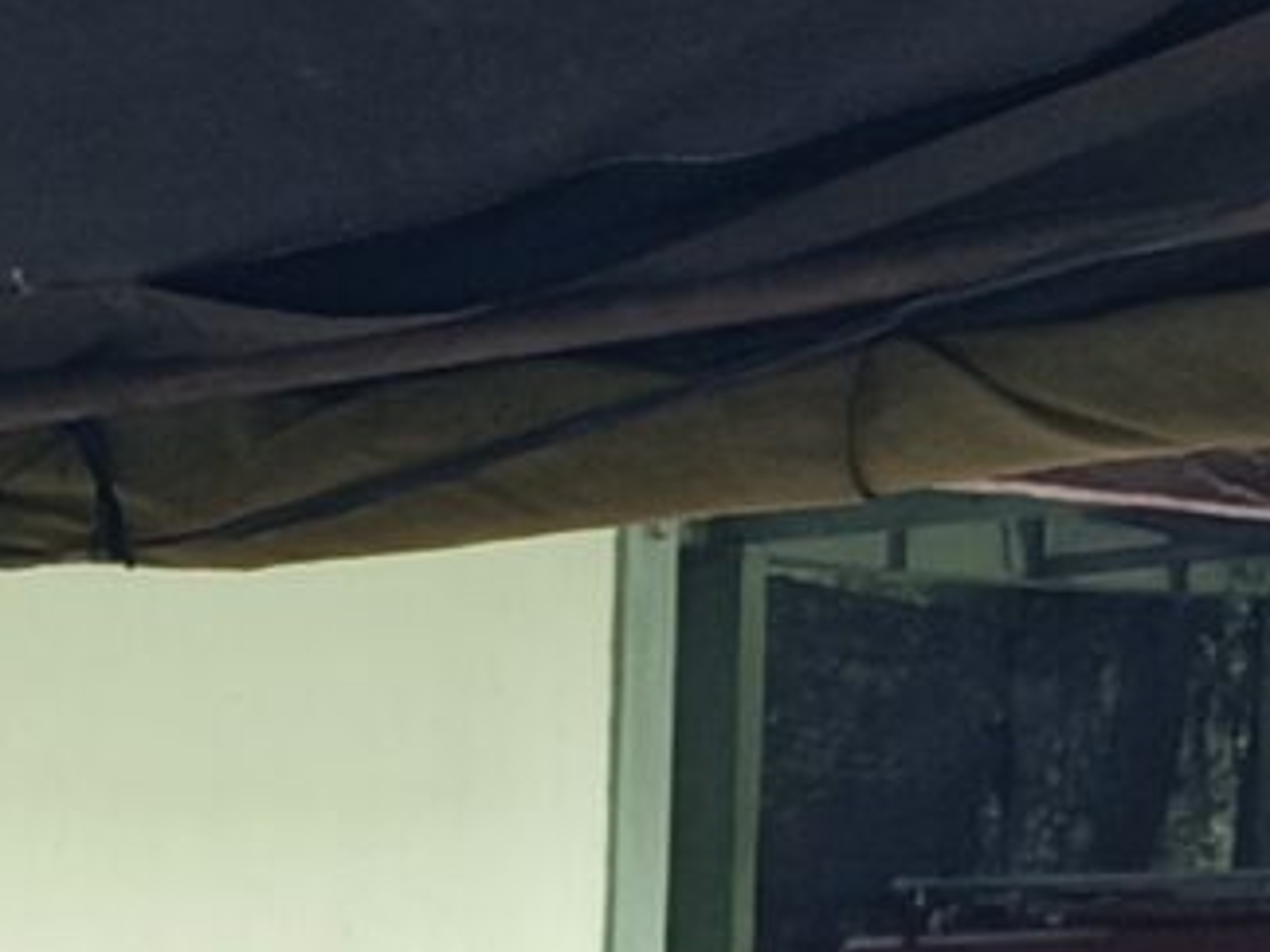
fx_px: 6677
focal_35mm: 182
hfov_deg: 9.7
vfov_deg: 6.8
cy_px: 3444
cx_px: -1670
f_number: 1.79
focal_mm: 4.71
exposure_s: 1/66.6
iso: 72
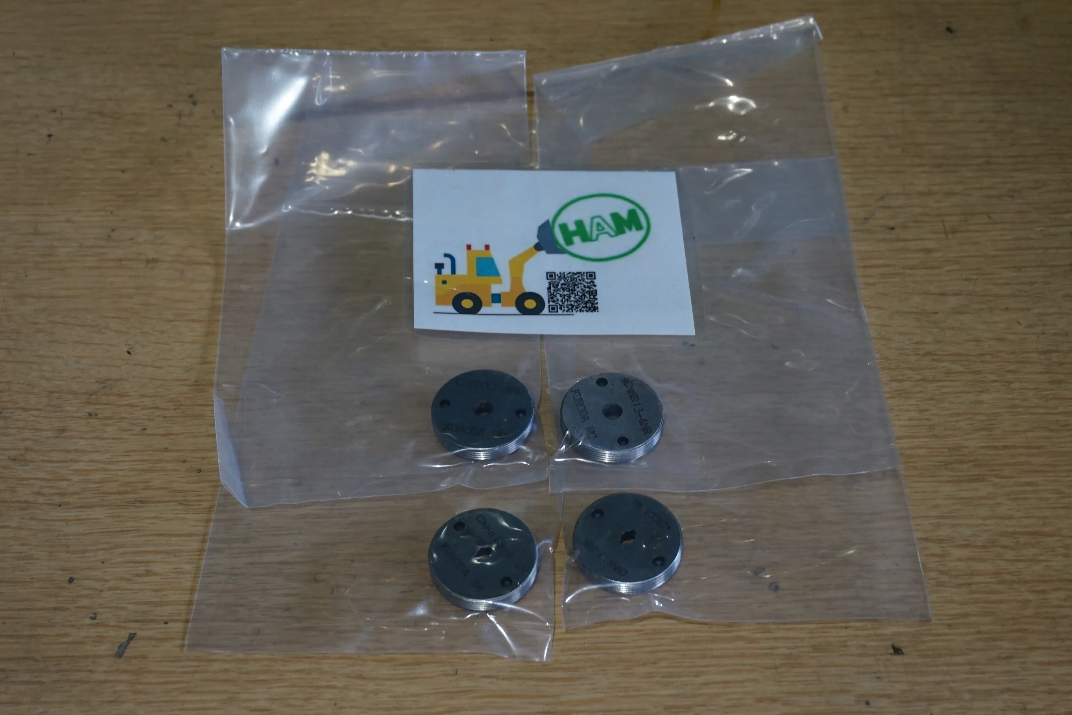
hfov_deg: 37.9
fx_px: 1563
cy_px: 358
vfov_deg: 25.8
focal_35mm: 52
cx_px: 536
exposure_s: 1/60
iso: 1000
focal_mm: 35
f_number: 6.3
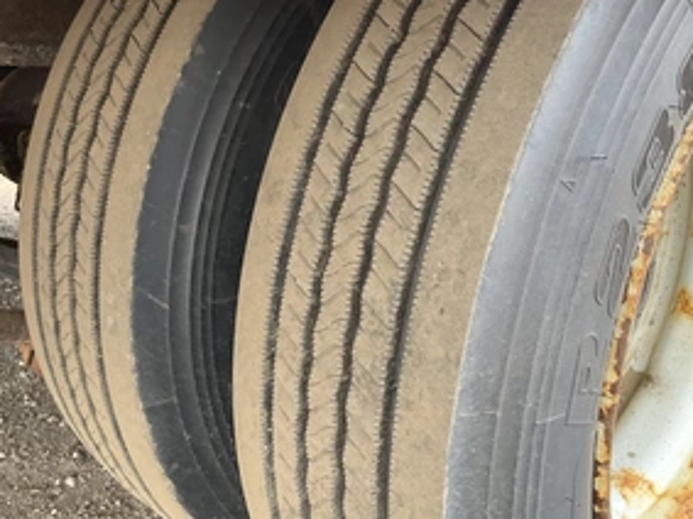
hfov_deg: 45.8
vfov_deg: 35.1
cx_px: 338
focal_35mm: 41
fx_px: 820
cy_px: 237
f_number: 1.8
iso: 50
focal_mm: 3
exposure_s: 1/122
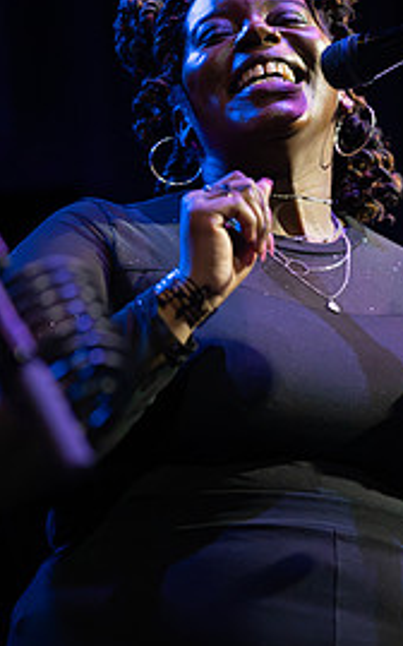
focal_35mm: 174
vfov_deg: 12.0
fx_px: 3059
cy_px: 394
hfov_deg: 7.5
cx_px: 338
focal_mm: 102
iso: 6400
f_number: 2.8
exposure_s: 1/250
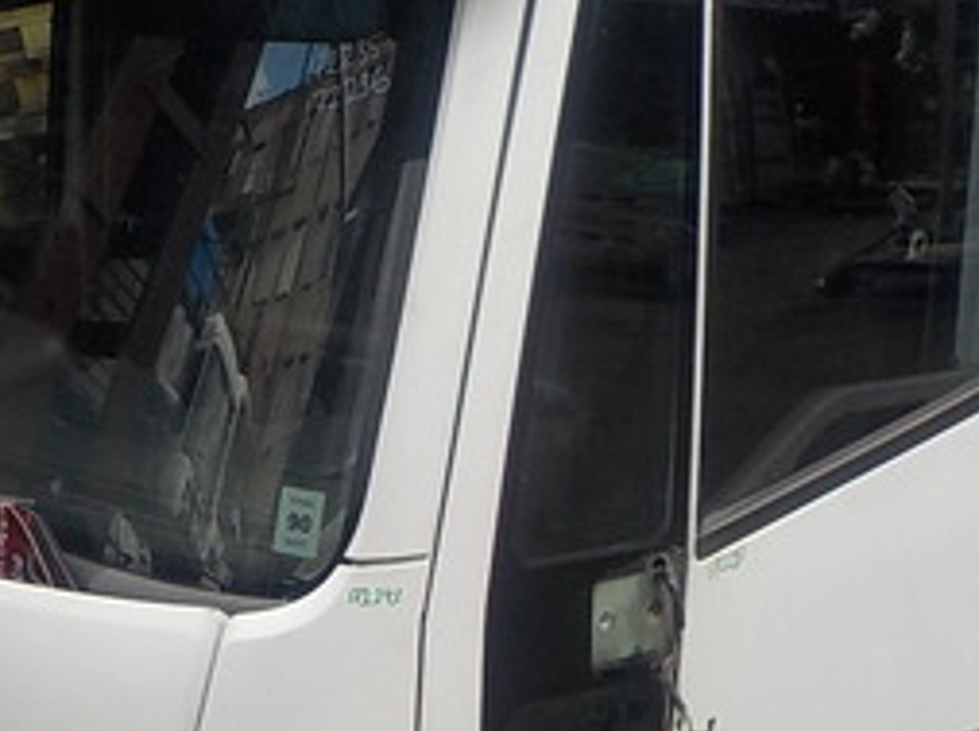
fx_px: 2146
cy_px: 518
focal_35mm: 76
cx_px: 329
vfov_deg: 19.2
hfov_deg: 25.6
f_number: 3.3
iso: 125
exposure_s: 1/200
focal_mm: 4.1
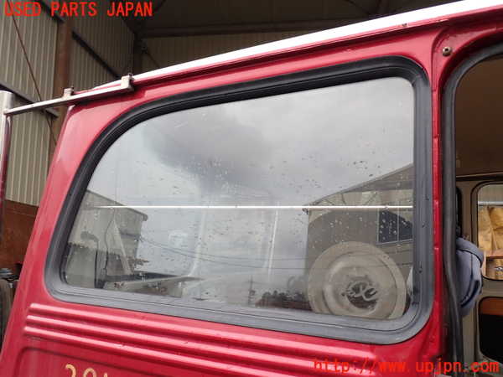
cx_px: 252
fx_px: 436
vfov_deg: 46.8
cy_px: 188
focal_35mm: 30
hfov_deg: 60.0
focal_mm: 5.4
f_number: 3.2
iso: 100
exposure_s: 1/250
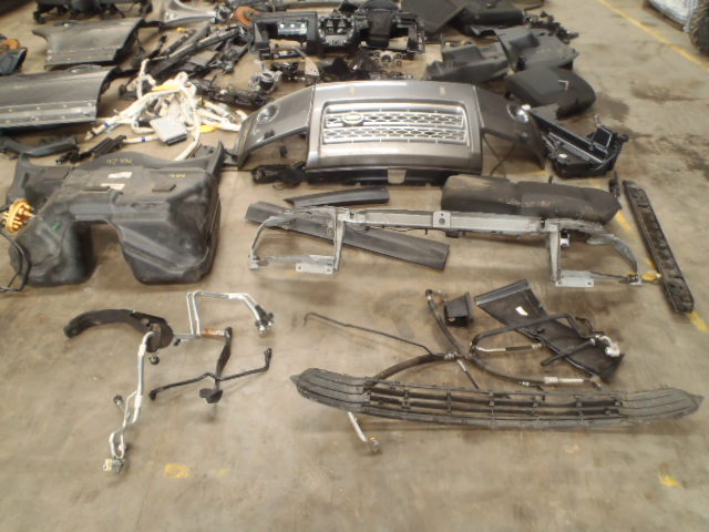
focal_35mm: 28
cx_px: 354
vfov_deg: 49.7
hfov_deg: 63.4
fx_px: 573
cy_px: 266
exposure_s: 1/10
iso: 200
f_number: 3.5
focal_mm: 5
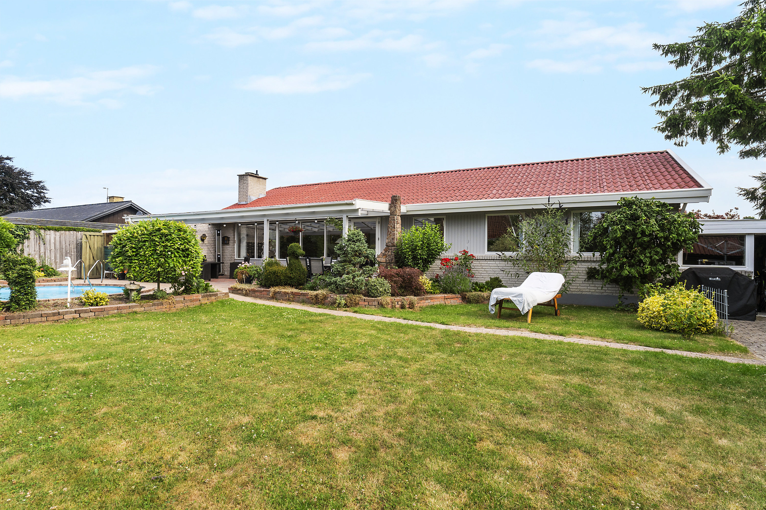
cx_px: 383
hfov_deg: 87.7
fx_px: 399
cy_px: 255
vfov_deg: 65.2
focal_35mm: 19
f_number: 8
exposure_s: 1/160
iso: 200
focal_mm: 12.5
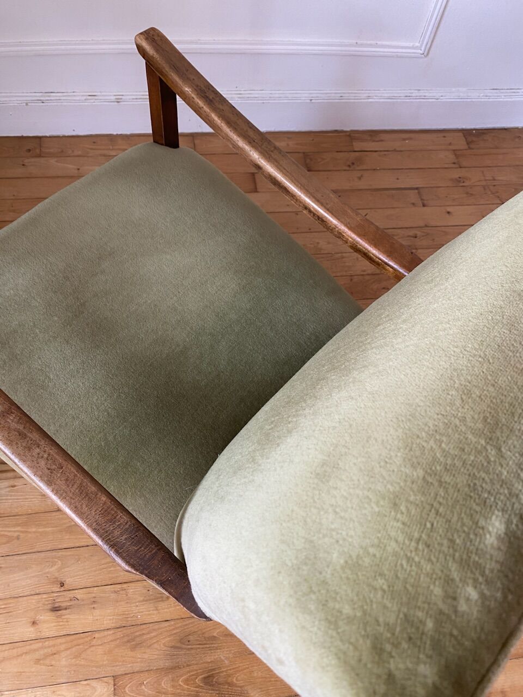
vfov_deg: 67.3
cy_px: 348
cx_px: 262
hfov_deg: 53.1
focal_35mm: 26
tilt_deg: -60.7
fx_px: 524
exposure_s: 1/75
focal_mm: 4.25
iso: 125
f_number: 1.8
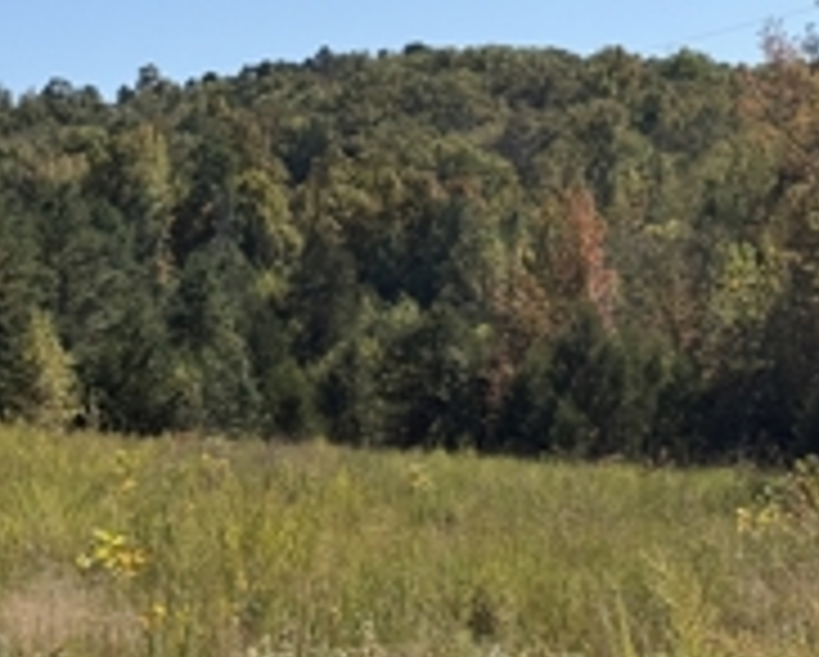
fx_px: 2499
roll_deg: +1.6
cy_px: 243
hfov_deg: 18.6
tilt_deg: +2.9
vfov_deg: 15.0
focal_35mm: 103
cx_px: 374
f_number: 1.78
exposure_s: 1/6024
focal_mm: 6.76
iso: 64
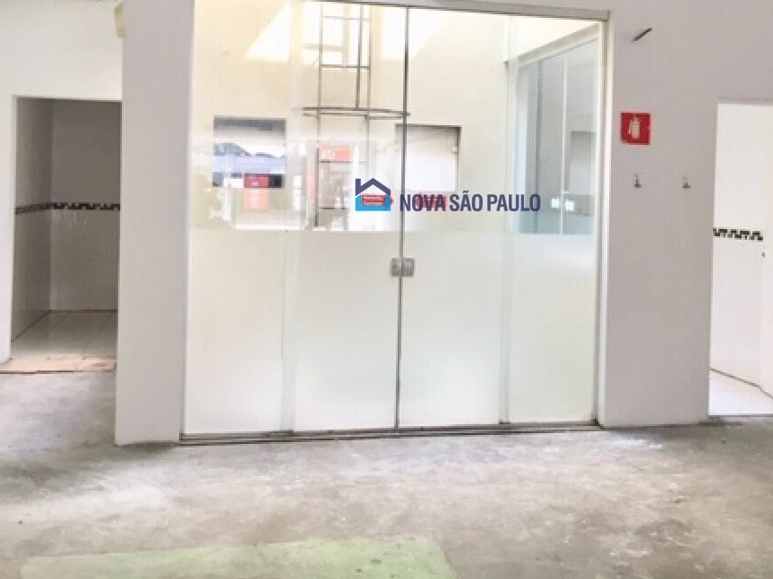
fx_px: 960
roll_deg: -3.1
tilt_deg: -0.6
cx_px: 448
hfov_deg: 43.7
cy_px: 195
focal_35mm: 43
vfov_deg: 33.3
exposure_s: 1/30
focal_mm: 4.15
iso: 32
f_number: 2.2
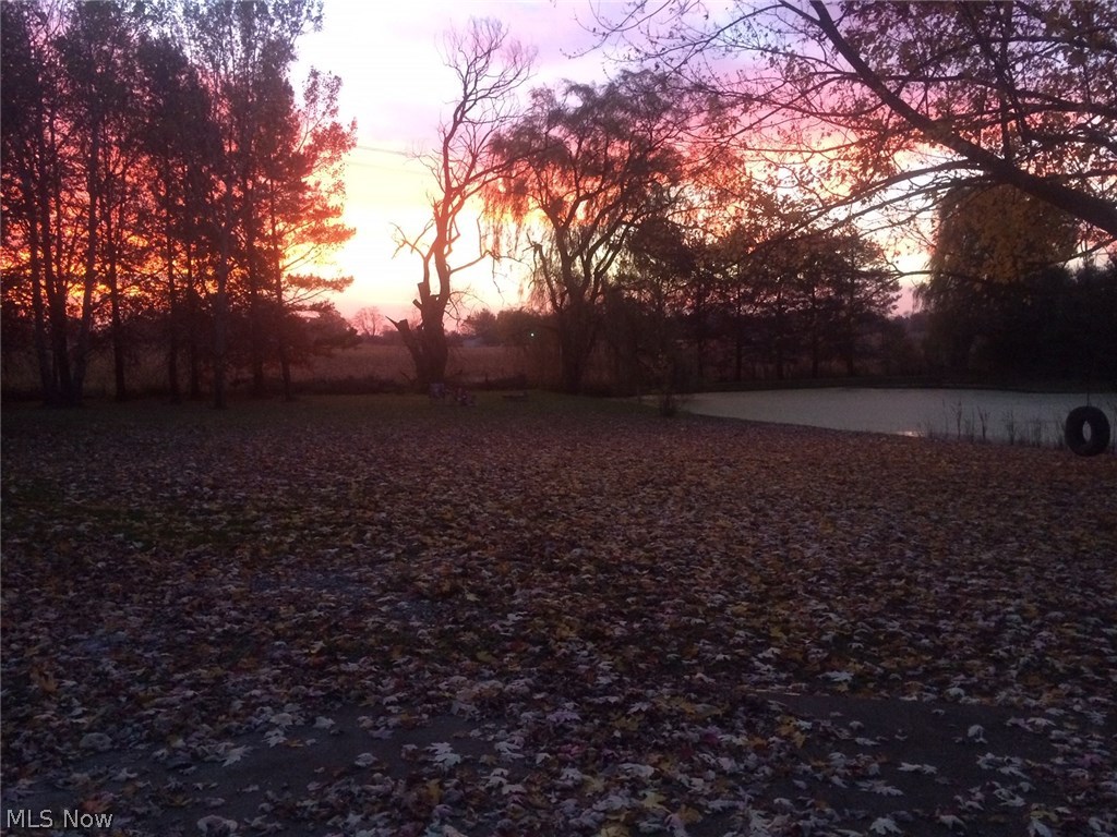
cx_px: 558
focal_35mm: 30
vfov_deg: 46.8
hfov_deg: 60.0
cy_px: 418
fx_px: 968
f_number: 2.2
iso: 320
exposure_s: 1/30
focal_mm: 4.12
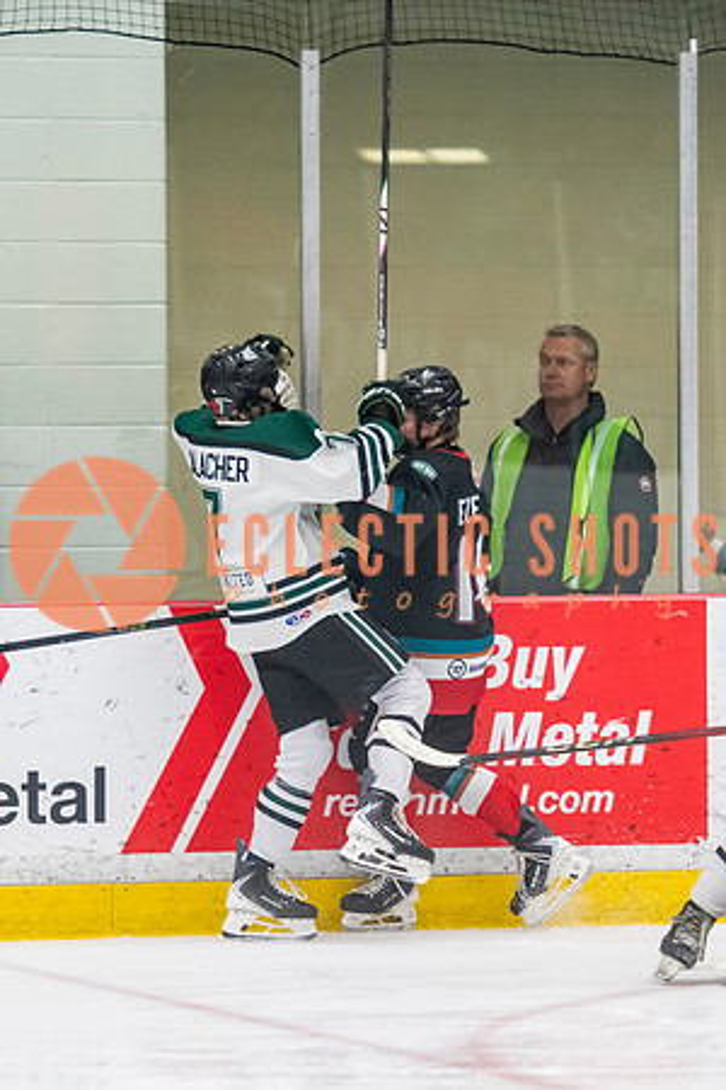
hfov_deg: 4.6
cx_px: 372
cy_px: 697
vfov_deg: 6.9
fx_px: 8999
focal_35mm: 298
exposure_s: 1/640
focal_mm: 155
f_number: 3.2
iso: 2000
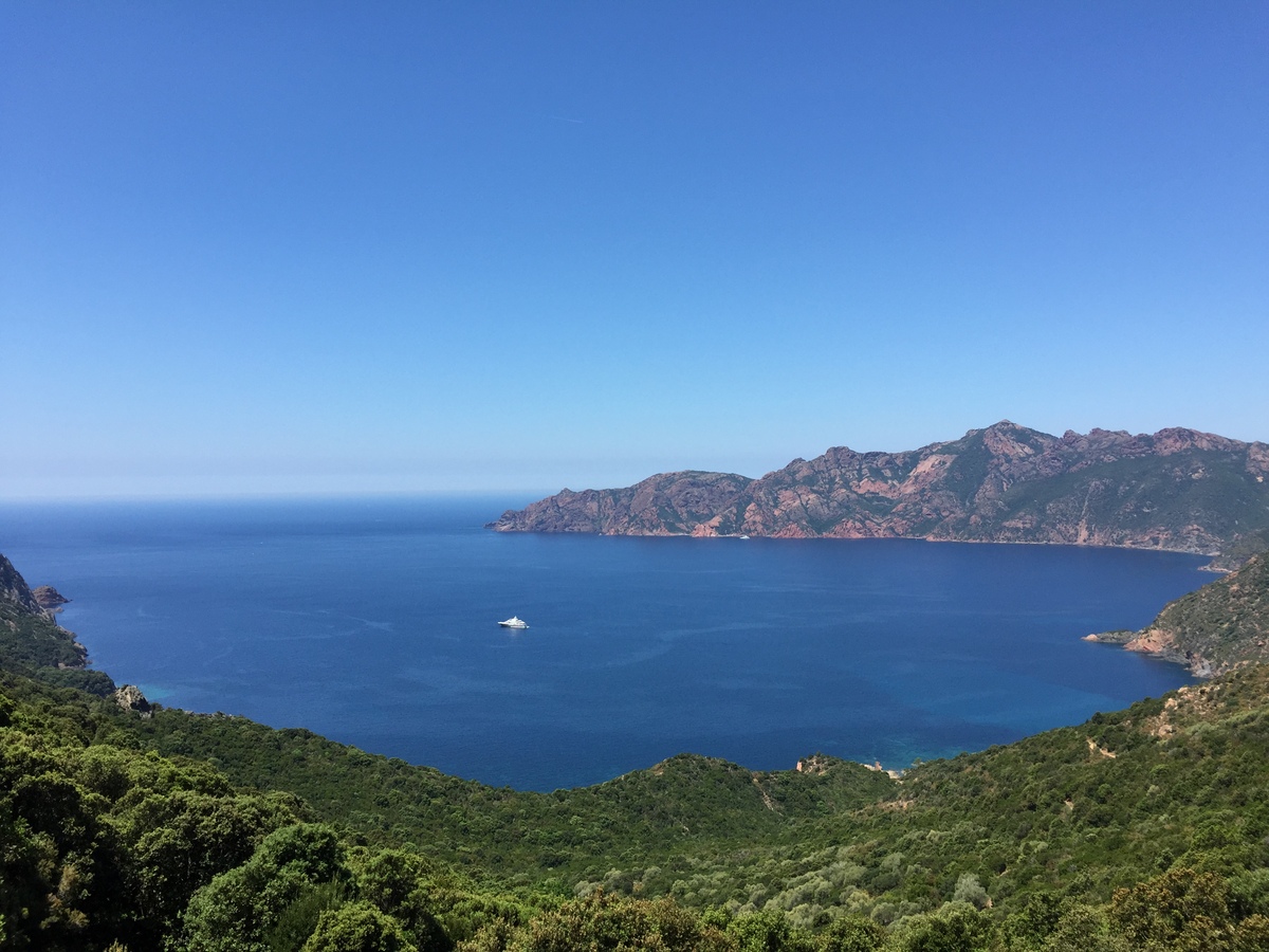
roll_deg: -0.3
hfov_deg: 61.7
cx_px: 634
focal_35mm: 29
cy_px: 476
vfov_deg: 48.2
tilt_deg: +0.8
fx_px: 1063
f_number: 2.2
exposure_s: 1/1883
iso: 32
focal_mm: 4.15
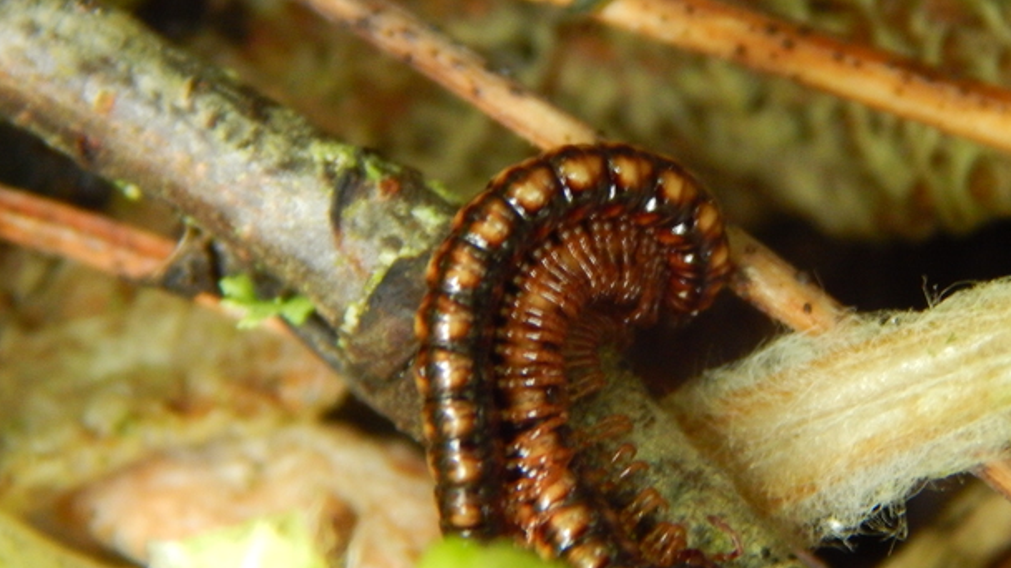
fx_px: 5359
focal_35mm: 200
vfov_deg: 6.1
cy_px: 340
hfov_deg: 10.8
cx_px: 633
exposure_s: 1/20
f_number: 4.8
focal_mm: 23.4
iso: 400
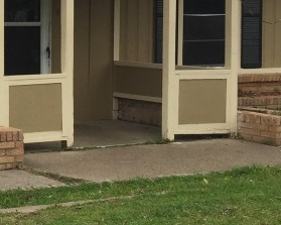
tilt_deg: -3.2
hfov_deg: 15.9
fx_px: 865
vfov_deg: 14.8
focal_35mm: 104
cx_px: -215
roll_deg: +0.3
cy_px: 68
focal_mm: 4.15
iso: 32
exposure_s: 1/395
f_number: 2.2
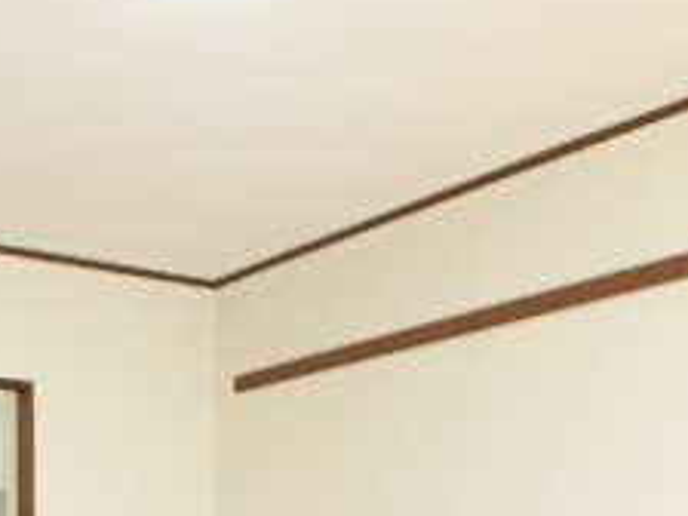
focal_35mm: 60
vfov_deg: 22.0
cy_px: 666
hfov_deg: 29.4
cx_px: -49
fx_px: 1193
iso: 200
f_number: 3.5
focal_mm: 3.7
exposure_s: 1/40
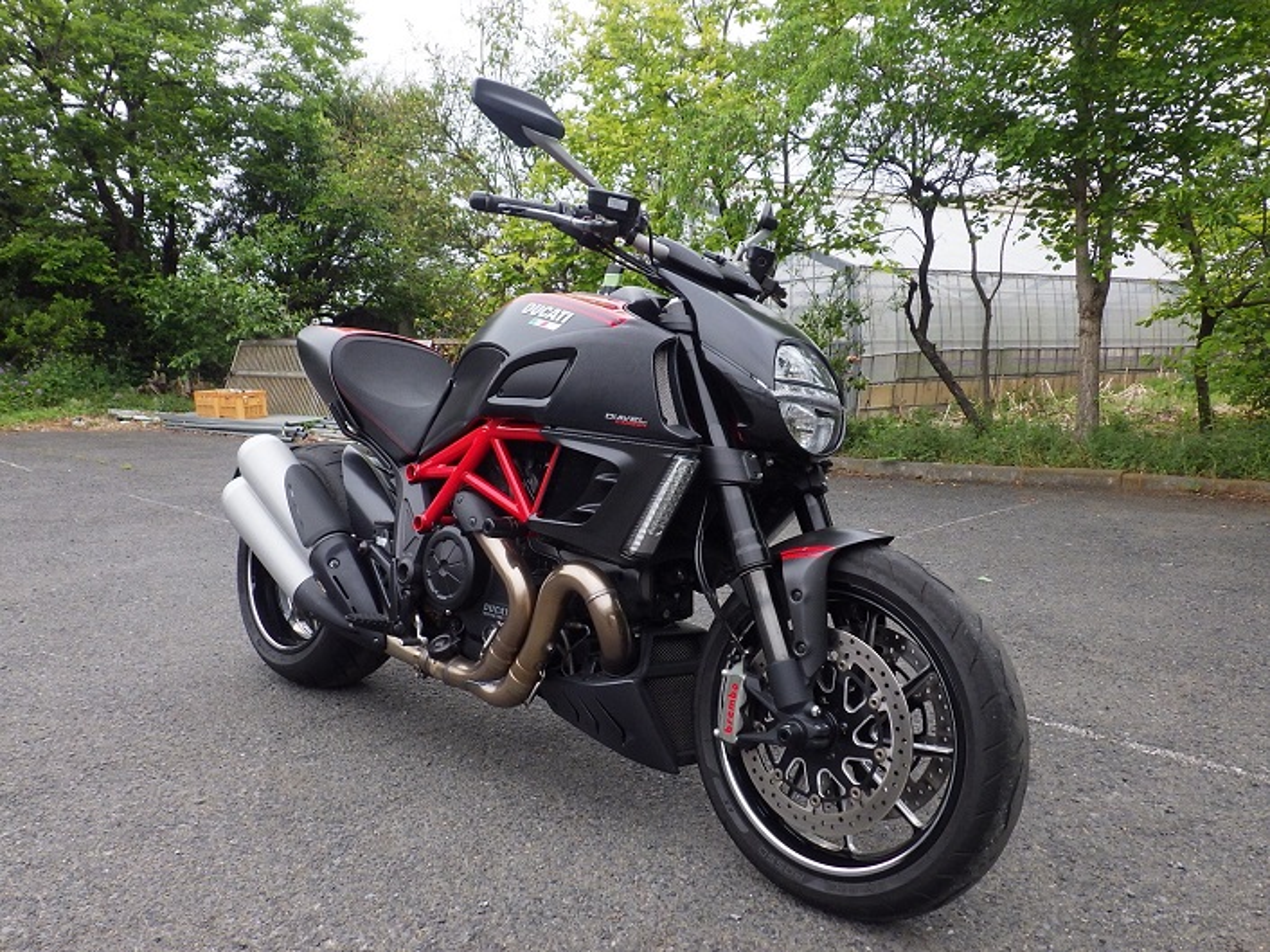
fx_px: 1027
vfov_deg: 49.7
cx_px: 635
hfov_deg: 63.5
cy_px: 476
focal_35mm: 28
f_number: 4.2
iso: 250
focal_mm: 5
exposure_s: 1/320
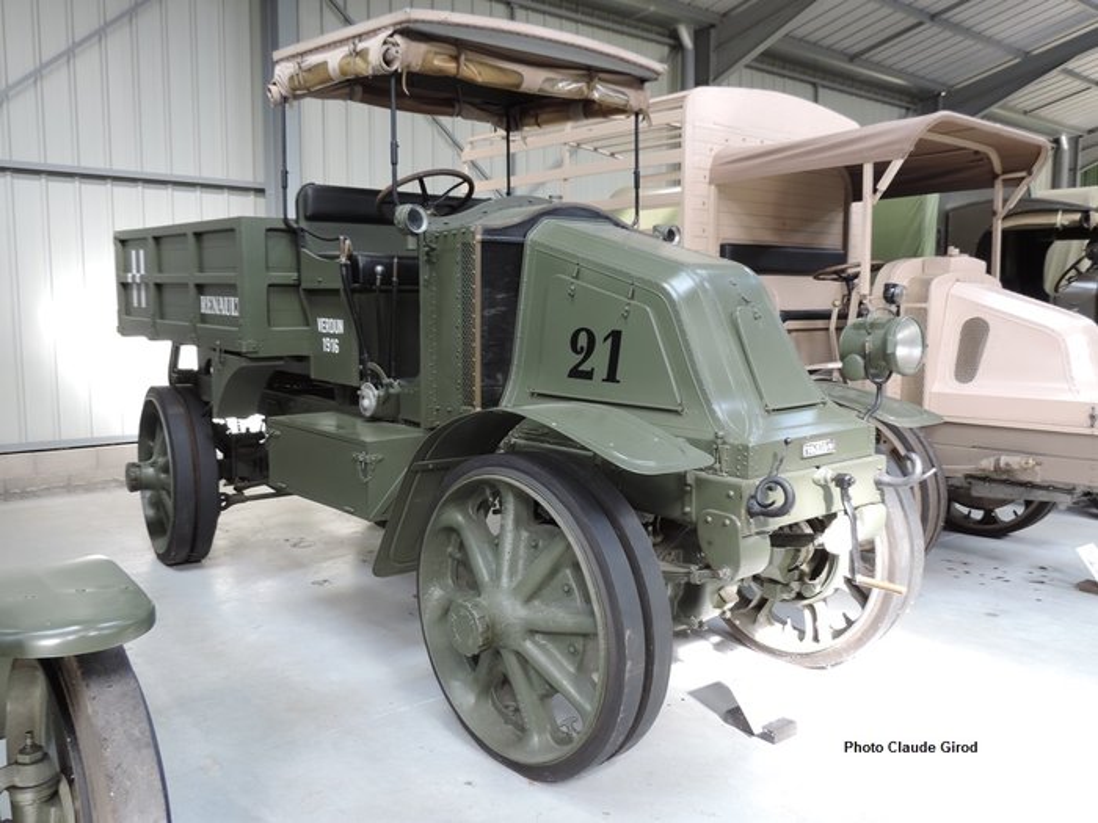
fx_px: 952
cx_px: 549
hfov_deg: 60.0
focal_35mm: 30
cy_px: 412
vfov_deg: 46.8
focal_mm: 5.3
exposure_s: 1/30
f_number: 3.1
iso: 100
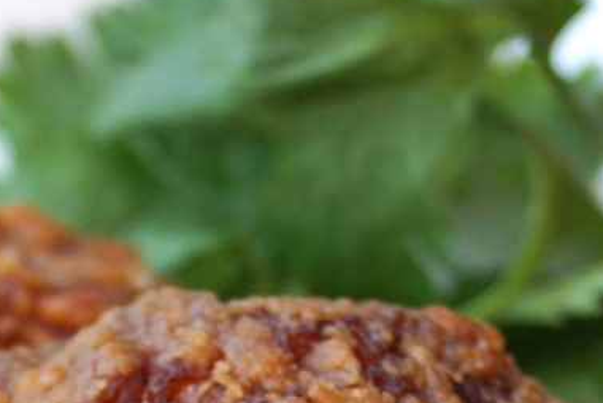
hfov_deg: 9.8
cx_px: 116
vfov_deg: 6.4
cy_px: 756
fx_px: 3520
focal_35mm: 210
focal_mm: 26
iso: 100
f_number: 4.5
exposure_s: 1/80
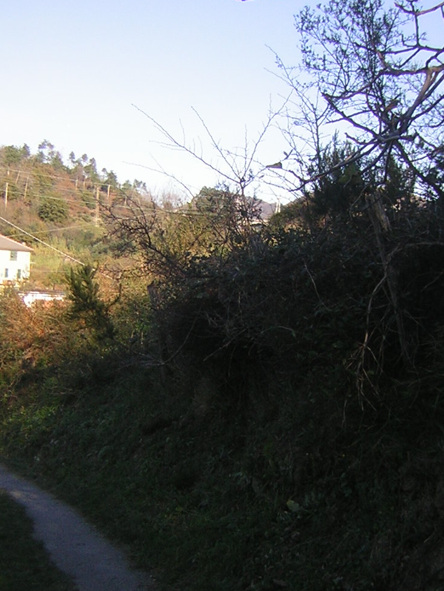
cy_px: 374
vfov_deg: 32.5
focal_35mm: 59
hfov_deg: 24.8
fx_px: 1009
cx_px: 193
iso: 50
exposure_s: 1/563
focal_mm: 4.7
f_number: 2.6
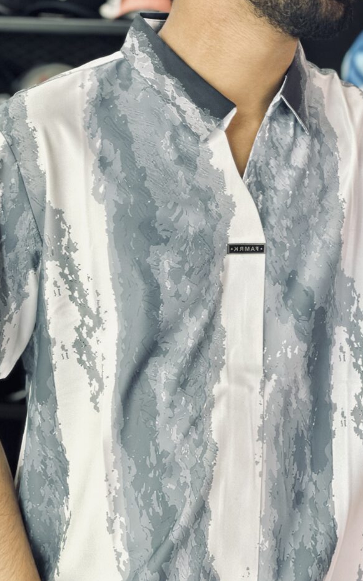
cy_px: 290
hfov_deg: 15.9
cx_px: 218
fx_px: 1299
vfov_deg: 25.2
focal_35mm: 82
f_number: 2.8
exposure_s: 1/33
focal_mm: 9
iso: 125
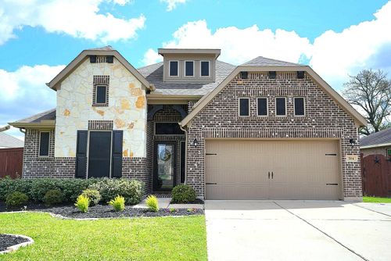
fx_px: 348
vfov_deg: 41.2
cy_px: 130
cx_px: 196
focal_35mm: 32
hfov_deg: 58.7
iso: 100
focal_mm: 32
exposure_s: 1/400
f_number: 5.6
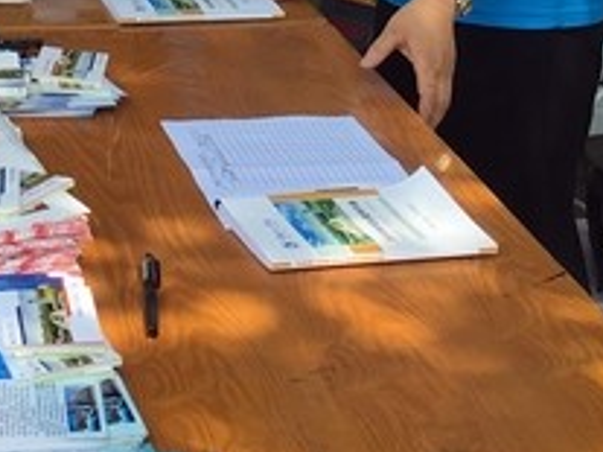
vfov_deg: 12.4
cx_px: -41
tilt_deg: -5.2
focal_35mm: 112
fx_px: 1950
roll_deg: +2.0
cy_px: -274
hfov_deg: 17.1
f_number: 2.2
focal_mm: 4.15
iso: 25
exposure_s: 1/392
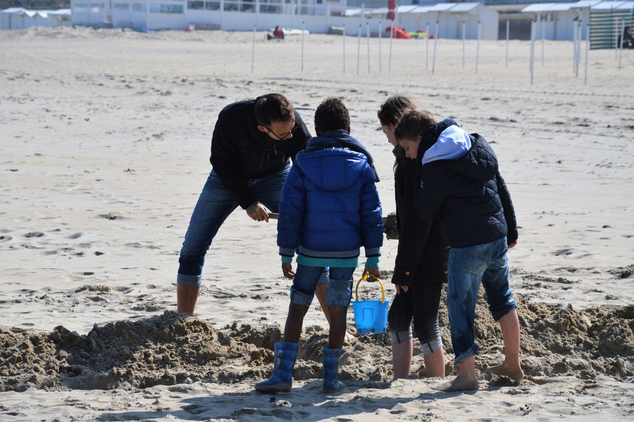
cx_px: 317
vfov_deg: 8.7
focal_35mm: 158
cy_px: 211
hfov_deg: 13.1
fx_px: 2771
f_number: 9
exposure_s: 1/4000
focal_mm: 105
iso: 800
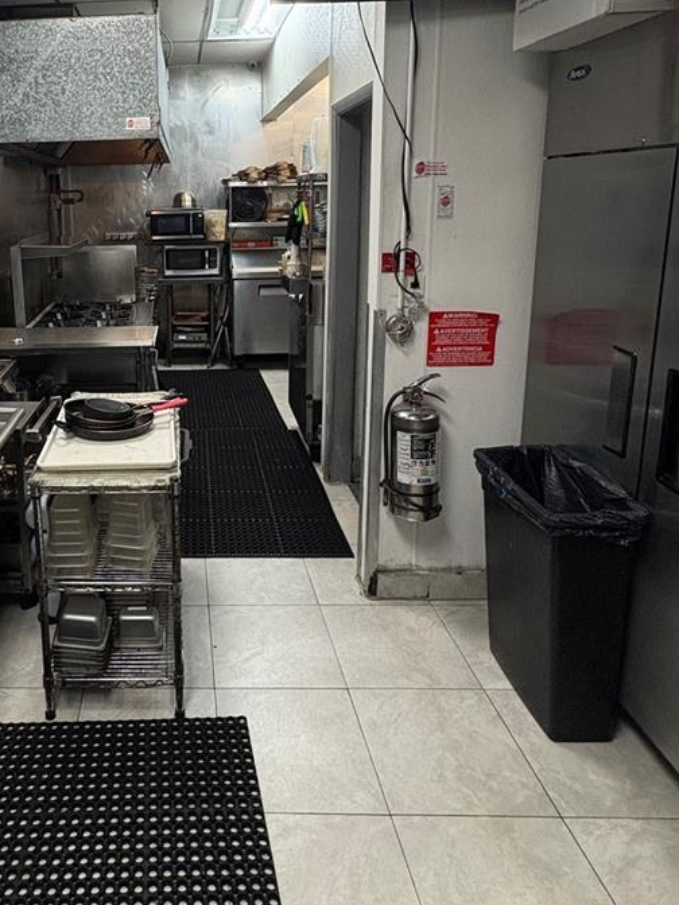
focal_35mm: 25
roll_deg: +1.7
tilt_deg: -9.0
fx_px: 654
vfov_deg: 67.8
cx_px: 148
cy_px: 314
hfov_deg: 51.8
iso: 320
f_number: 2.2
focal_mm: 2.22
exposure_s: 1/120
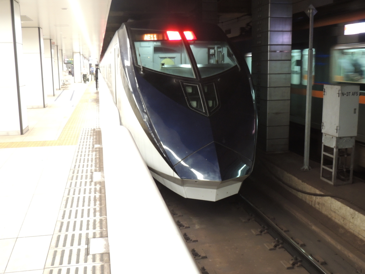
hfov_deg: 46.8
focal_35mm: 40
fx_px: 422
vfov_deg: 36.0
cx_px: 182
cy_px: 137
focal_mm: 7.1
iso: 400
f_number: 3.3
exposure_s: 1/13
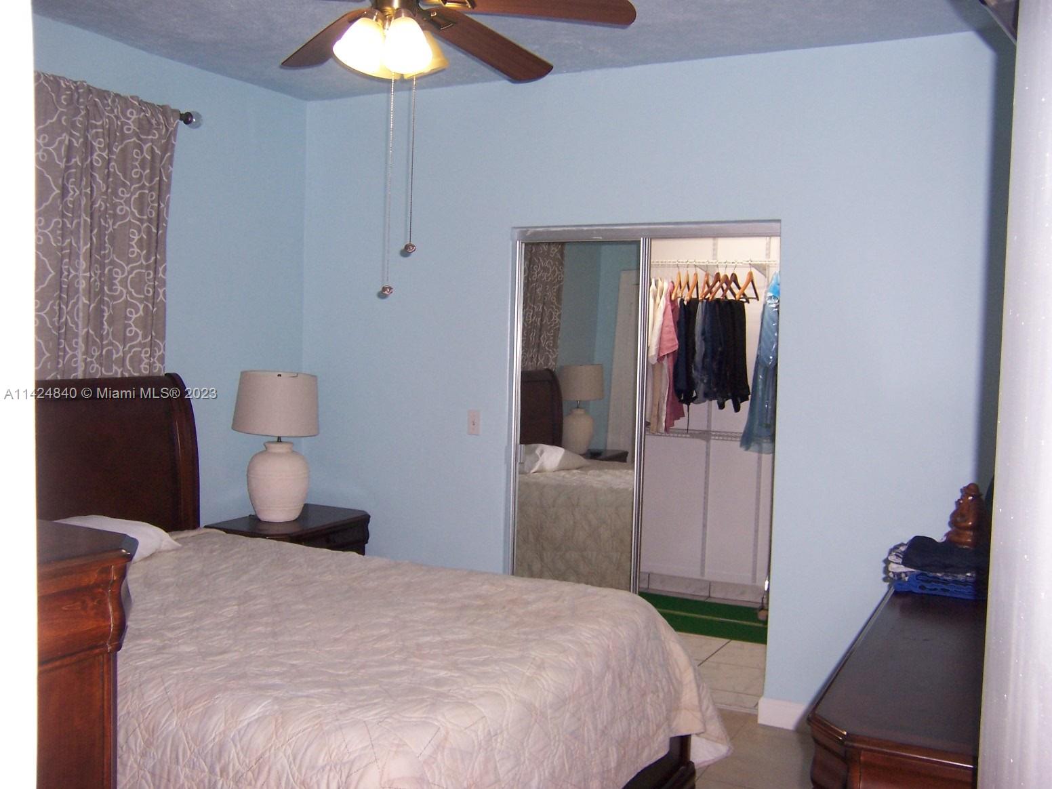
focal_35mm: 33
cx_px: 526
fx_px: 1003
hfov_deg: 55.4
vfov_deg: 42.9
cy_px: 394
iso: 140
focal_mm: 5.5
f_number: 2.8
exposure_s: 1/60
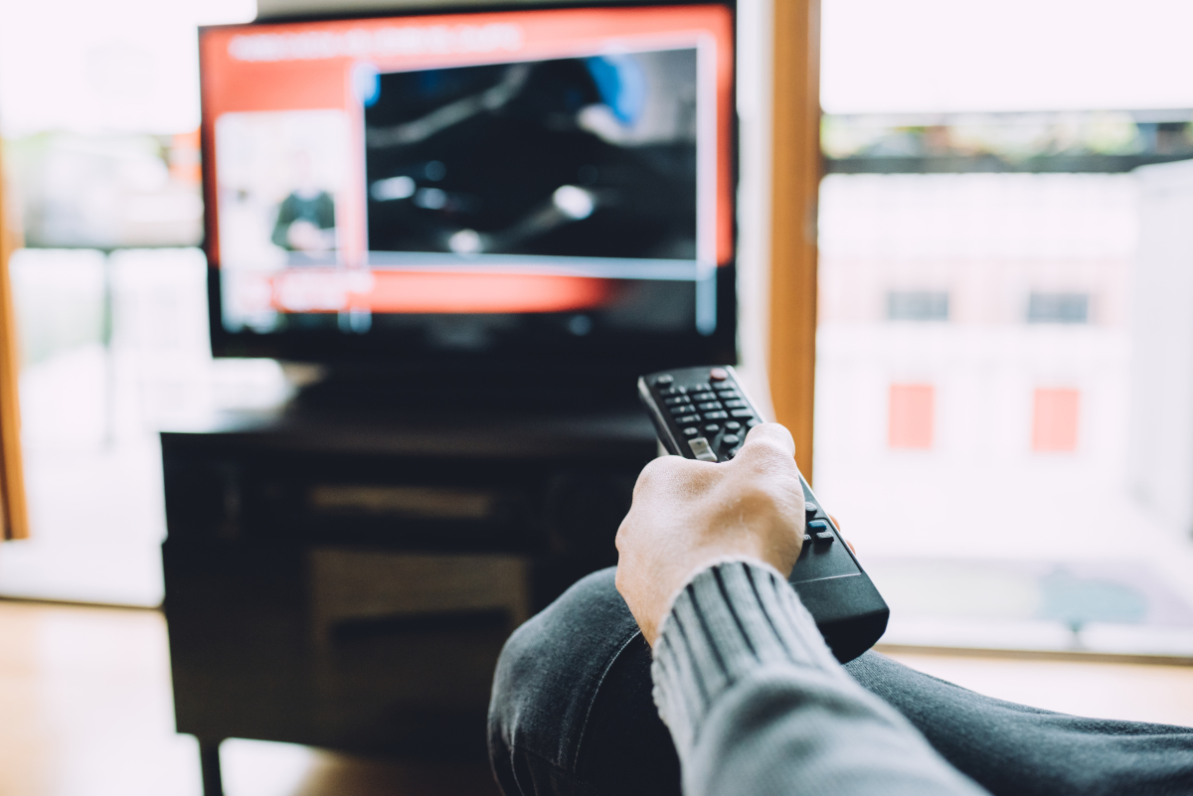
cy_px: 398
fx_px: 1160
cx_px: 596
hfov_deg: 54.4
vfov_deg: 37.9
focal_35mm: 35
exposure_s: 1/250
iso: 800
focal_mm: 35
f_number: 2.8
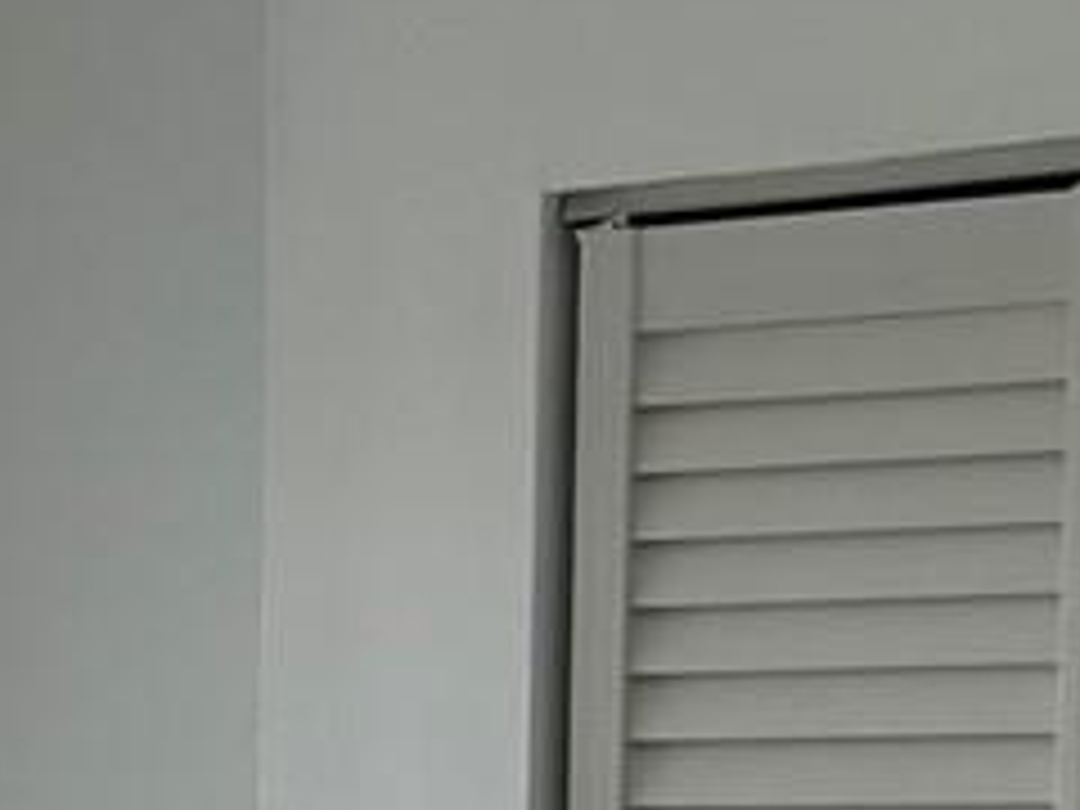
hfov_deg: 10.8
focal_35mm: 173
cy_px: 1494
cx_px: -720
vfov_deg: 8.2
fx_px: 5398
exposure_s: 1/880
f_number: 1.5
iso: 50
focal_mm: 5.7
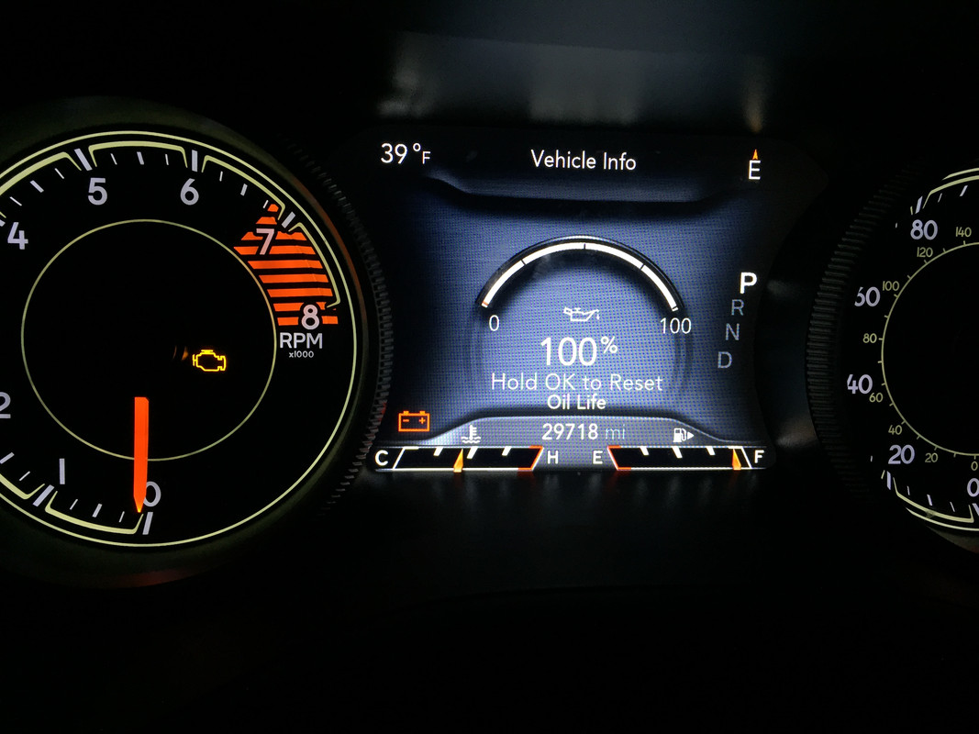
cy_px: 367
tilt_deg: -28.8
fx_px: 820
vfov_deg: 48.2
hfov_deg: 61.7
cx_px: 490
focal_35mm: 29
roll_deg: -4.0
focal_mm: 4.15
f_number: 2.2
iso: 32
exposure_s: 1/30
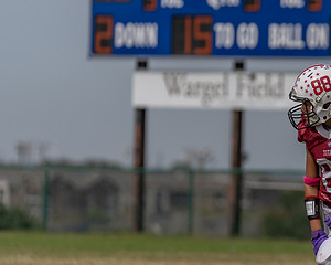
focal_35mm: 433
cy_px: 121
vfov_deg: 3.6
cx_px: 343
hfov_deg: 4.5
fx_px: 4242
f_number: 3.5
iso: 100
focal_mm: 200
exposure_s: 1/2000
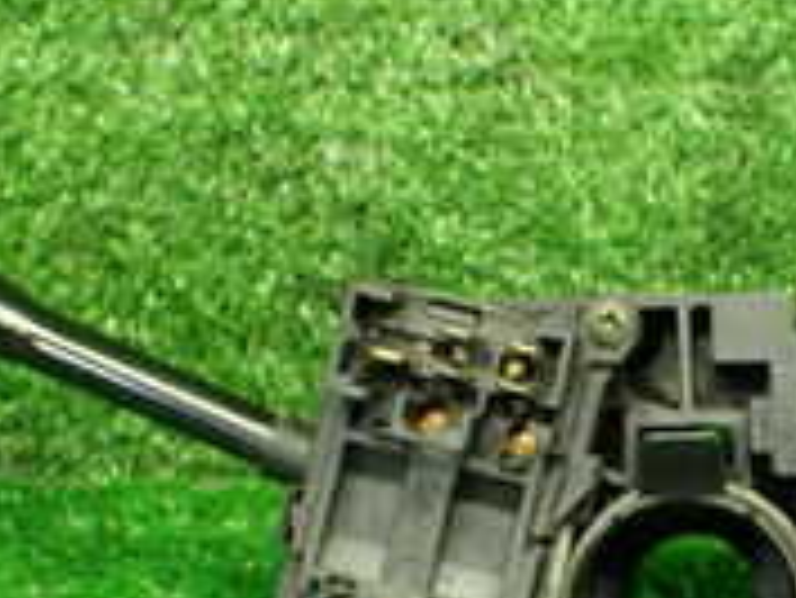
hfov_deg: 16.0
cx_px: 661
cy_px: 531
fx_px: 2807
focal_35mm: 122
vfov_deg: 12.1
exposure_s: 1/60
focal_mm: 6.37
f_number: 2.5
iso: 800
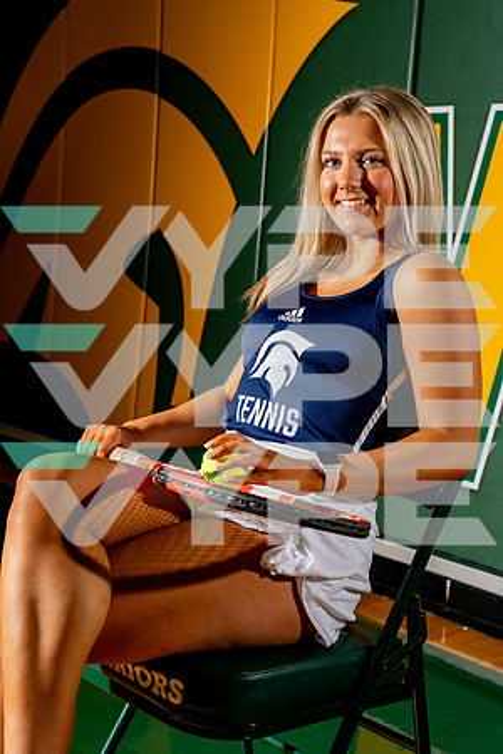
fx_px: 1195
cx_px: 252
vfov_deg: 35.1
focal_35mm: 57
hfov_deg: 23.8
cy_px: 377
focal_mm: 57
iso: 100
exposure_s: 1/250
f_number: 6.3
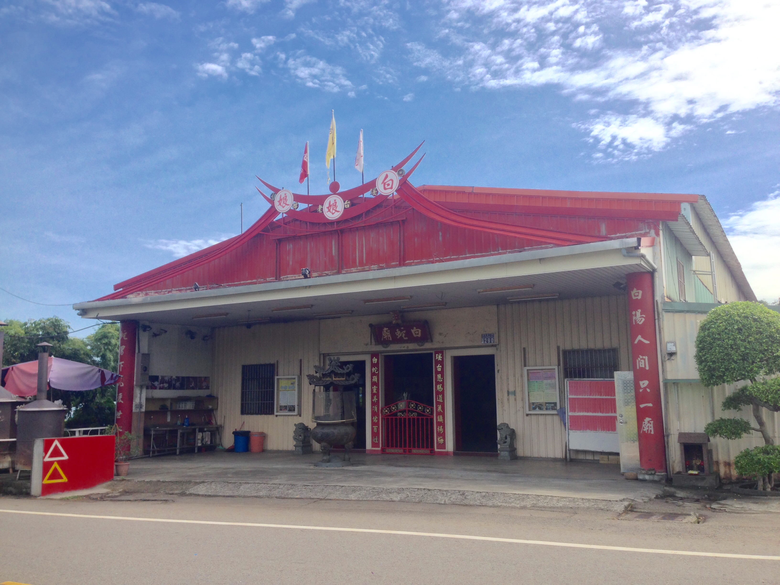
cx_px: 390
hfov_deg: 55.4
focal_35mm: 33
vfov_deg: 42.9
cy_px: 292
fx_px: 744
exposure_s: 1/847
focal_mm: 4.12
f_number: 2.4
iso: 50
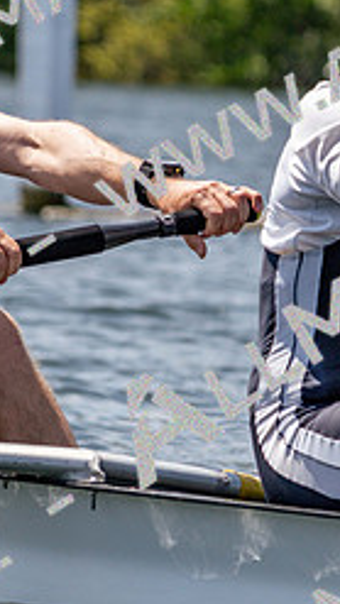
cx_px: -83
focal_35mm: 492
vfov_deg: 4.4
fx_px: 7883
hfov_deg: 2.5
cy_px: 258
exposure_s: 1/2000
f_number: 5.6
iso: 250
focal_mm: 200
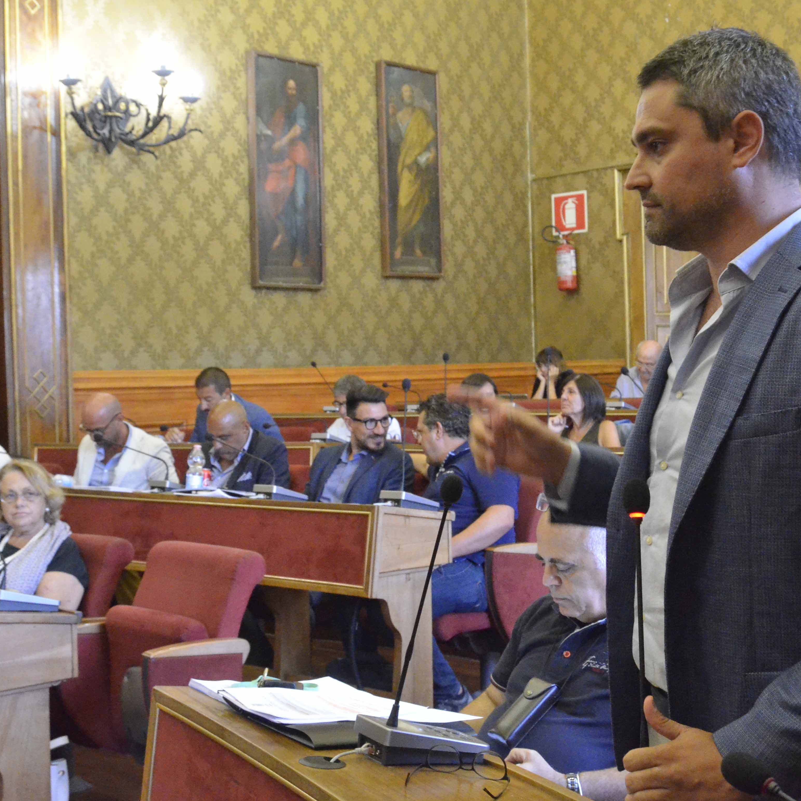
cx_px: 400
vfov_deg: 34.7
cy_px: 388
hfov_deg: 34.7
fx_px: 1283
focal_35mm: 49
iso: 6400
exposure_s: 1/60
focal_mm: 24
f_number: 8
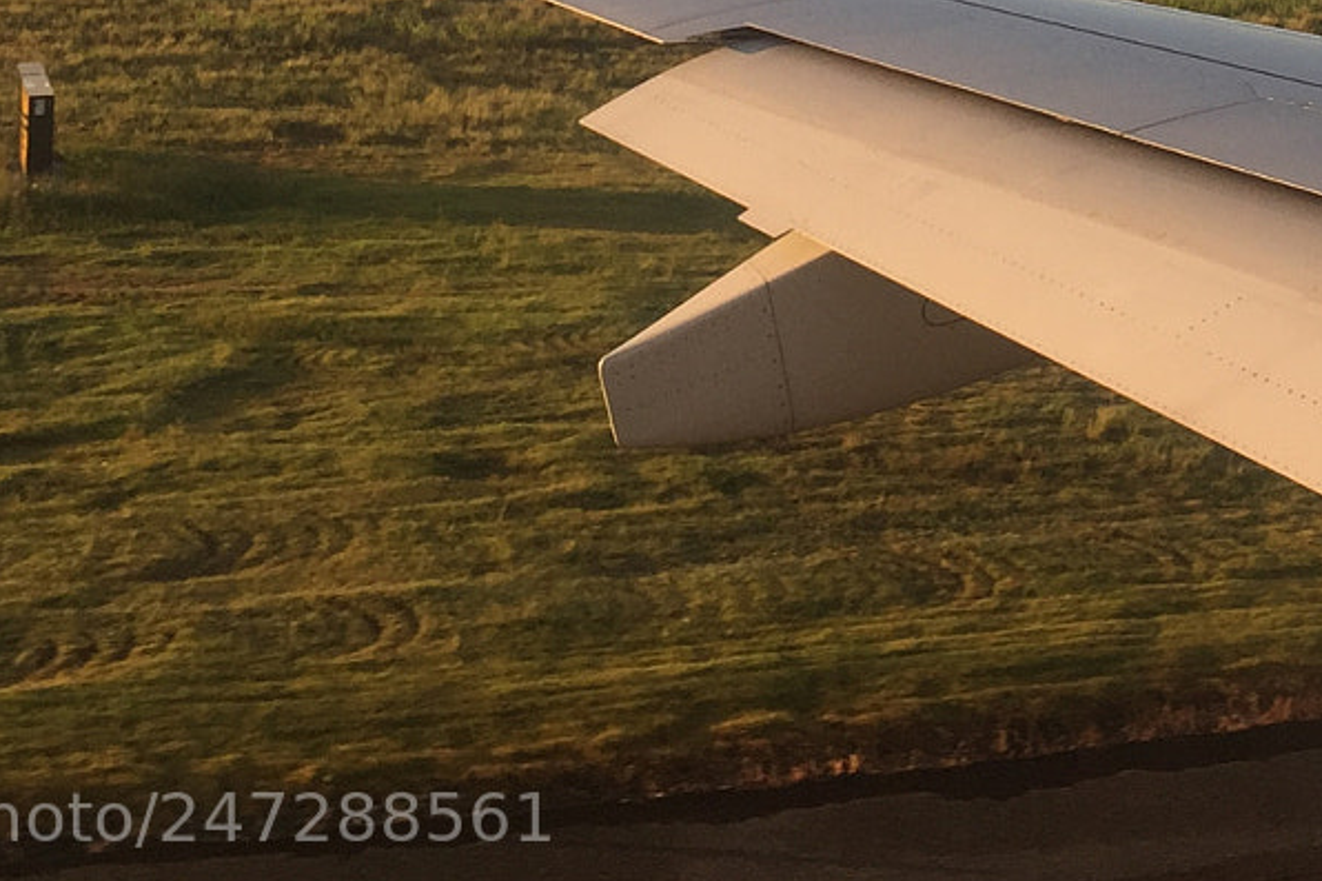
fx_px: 2973
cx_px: 1167
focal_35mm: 81
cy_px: -340
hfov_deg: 24.4
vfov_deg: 15.8
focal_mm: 4.15
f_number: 2.2
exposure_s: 1/377
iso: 32
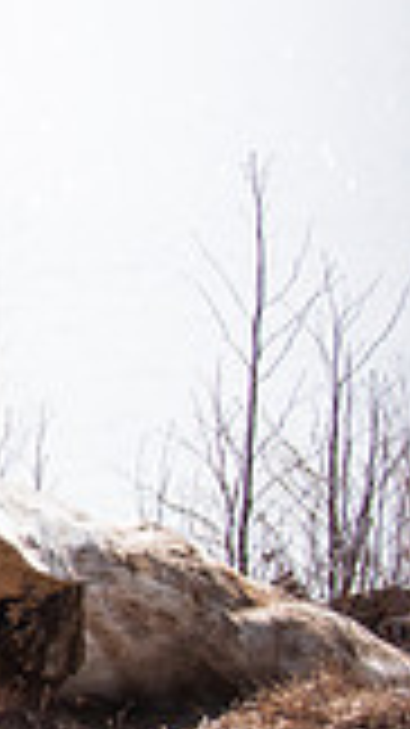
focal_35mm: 337
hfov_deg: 3.5
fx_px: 6520
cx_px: -888
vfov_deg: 6.4
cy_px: 137
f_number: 2.8
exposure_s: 1/1000
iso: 100
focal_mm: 90
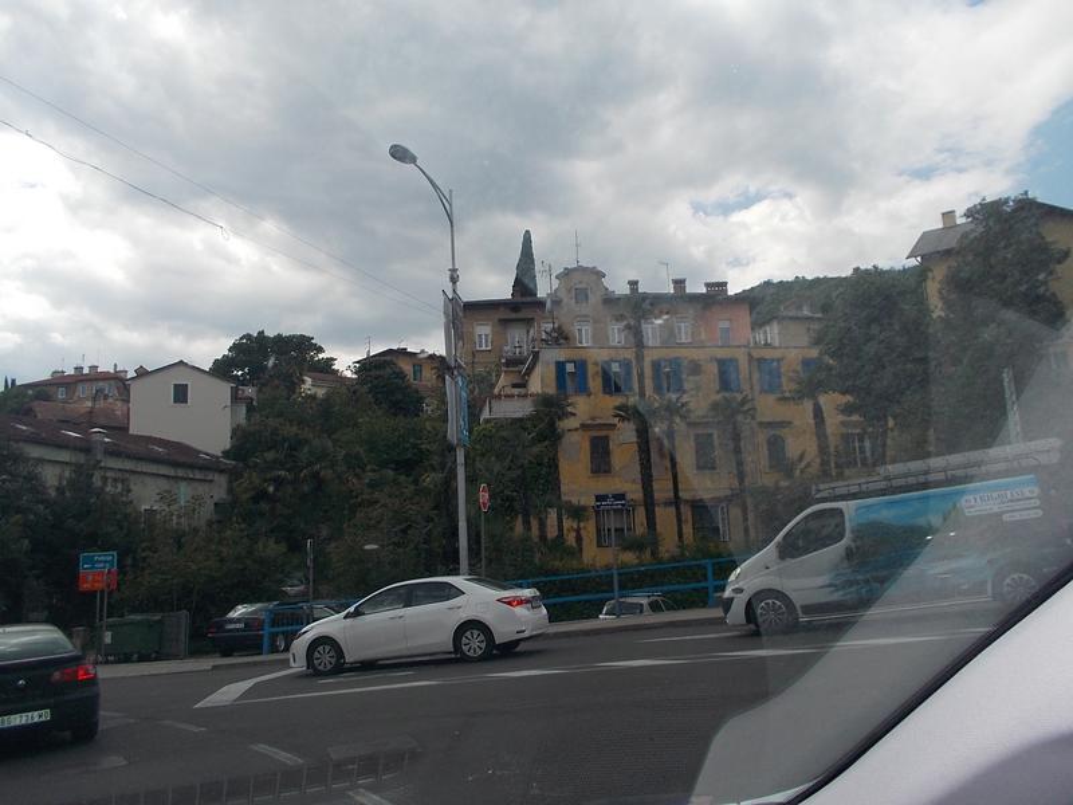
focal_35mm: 29
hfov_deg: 61.7
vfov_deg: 48.2
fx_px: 899
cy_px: 402
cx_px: 536
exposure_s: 1/640
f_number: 3.3
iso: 80
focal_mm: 4.1
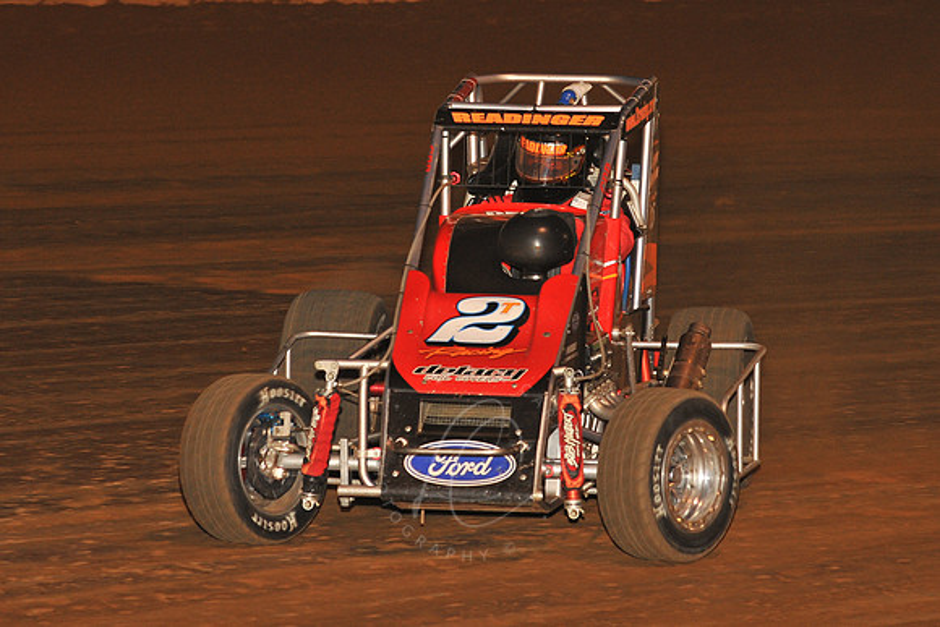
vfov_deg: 9.5
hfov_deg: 14.2
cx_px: 470
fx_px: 3787
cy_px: 314
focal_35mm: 145
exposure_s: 1/320
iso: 1000
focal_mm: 145
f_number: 6.3
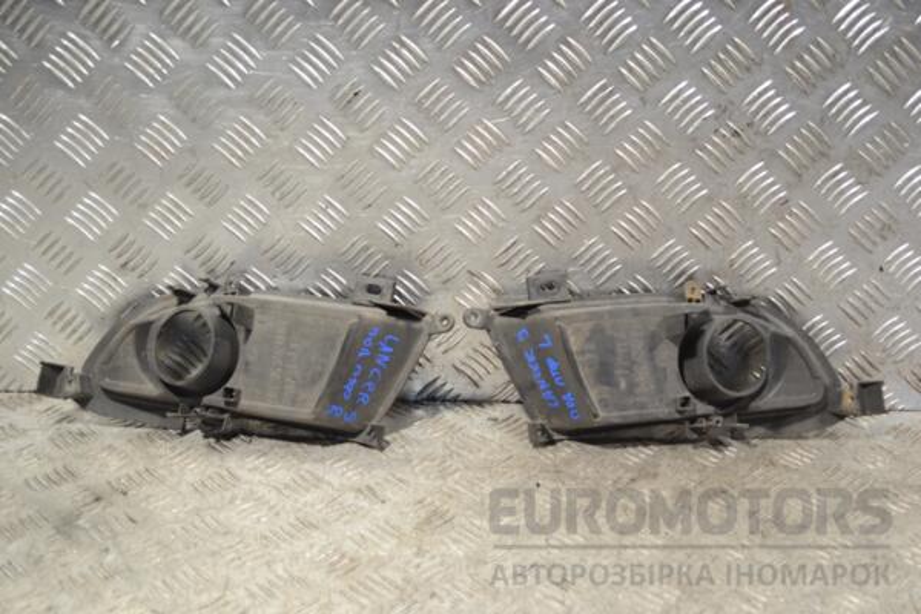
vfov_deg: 26.5
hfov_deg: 38.9
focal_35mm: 51
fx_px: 1305
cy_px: 307
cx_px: 460
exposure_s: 1/30
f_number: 5
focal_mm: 34
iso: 280
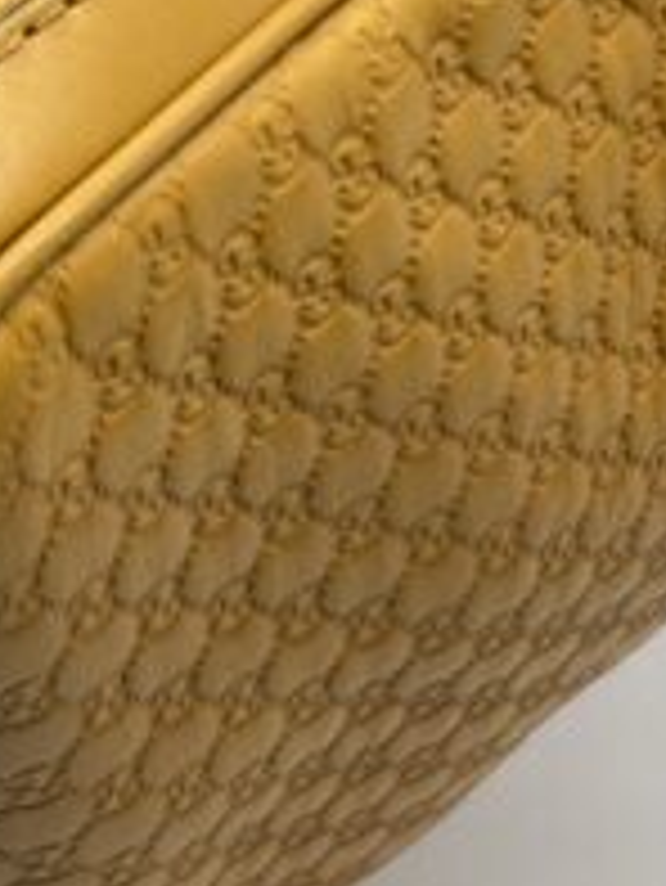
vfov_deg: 14.4
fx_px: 3459
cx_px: -176
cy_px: 54
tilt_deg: -35.3
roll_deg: -1.1
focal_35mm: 135
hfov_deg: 10.8
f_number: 1.5
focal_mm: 5.7
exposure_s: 1/100
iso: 40
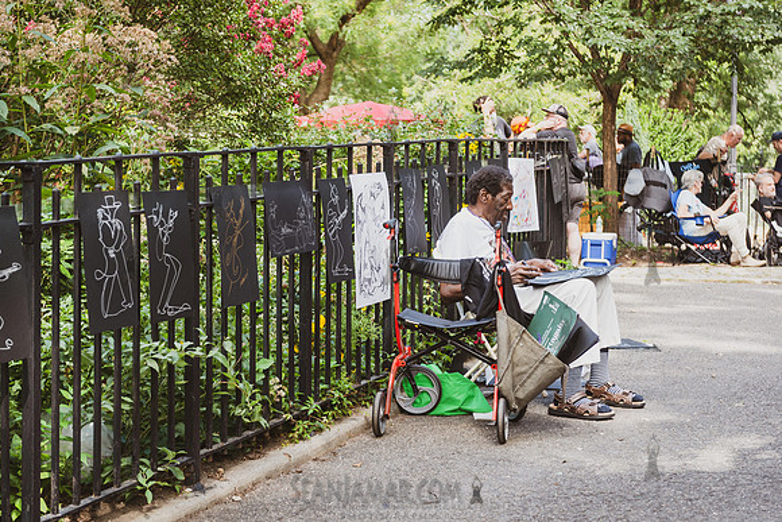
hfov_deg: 29.3
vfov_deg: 19.8
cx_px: 366
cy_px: 263
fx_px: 1497
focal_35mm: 69
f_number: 3.5
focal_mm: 62
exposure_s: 1/160
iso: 200
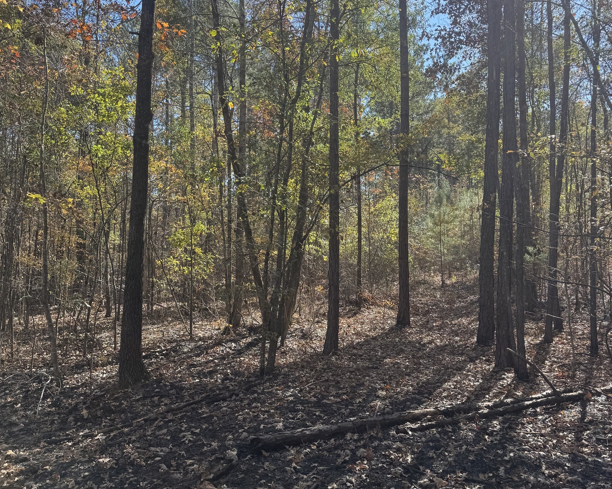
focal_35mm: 32
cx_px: 307
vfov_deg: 45.8
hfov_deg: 55.7
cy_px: 232
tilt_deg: +4.1
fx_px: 580
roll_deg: -0.3
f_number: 1.78
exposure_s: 1/1151
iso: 80
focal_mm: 6.76
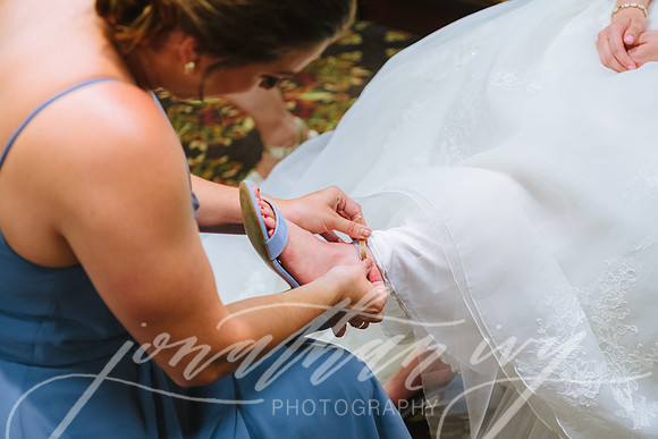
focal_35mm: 70
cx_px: 329
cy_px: 220
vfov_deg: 19.5
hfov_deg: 28.8
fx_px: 1280
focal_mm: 70
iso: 1250
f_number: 2.8
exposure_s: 1/200
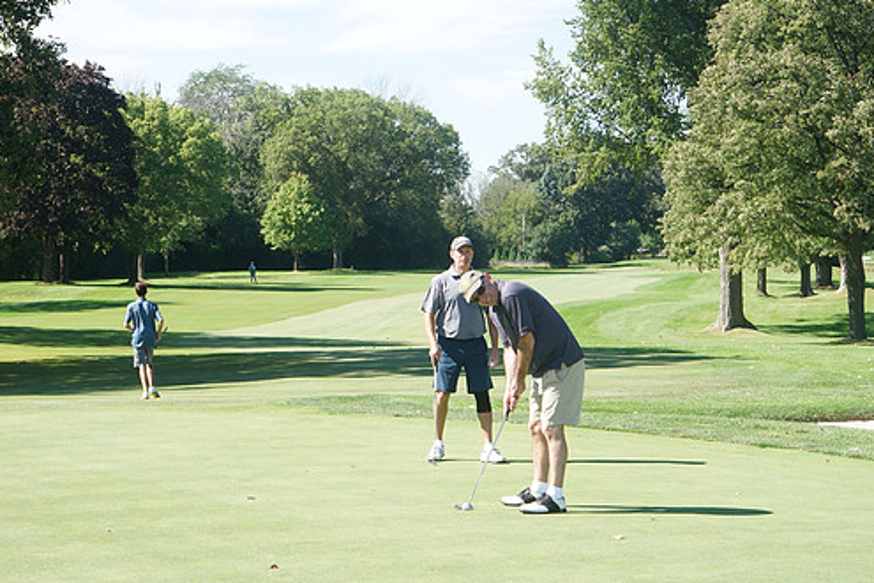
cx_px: 450
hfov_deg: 24.8
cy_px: 326
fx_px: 1991
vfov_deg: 16.6
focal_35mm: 82
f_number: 11
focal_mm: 70
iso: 400
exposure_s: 1/200
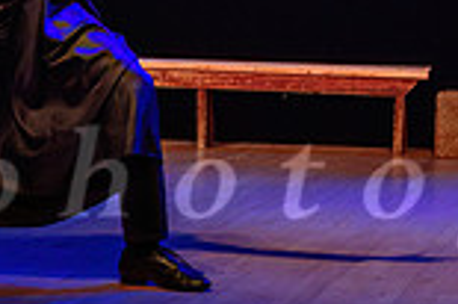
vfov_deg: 7.4
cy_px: -166
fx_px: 2300
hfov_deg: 11.3
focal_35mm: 181
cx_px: 453
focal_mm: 42
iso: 1600
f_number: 2.8
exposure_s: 1/160
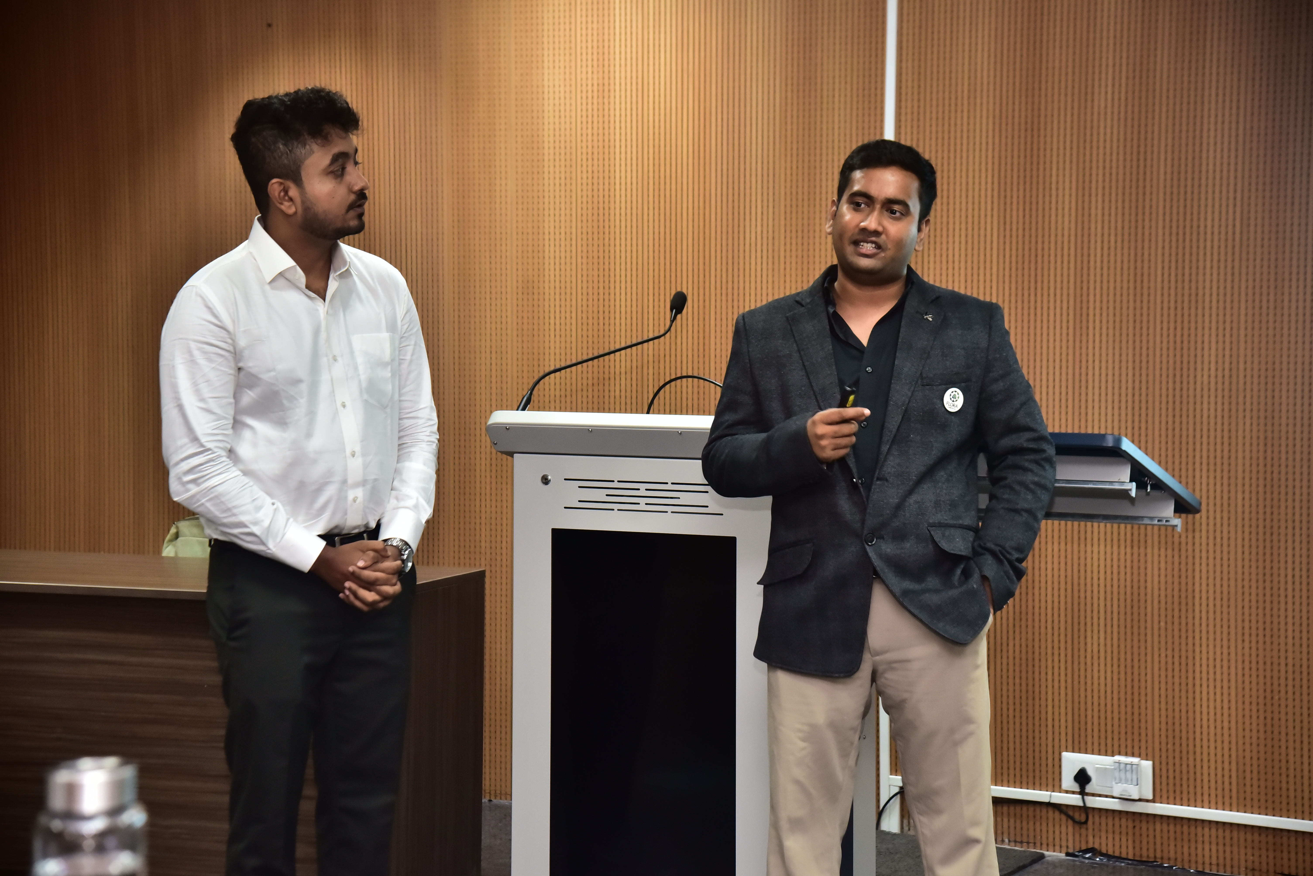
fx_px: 2736
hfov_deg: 27.0
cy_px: 438
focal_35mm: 75
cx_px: 656
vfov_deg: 18.2
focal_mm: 75
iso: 2000
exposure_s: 1/100
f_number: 5
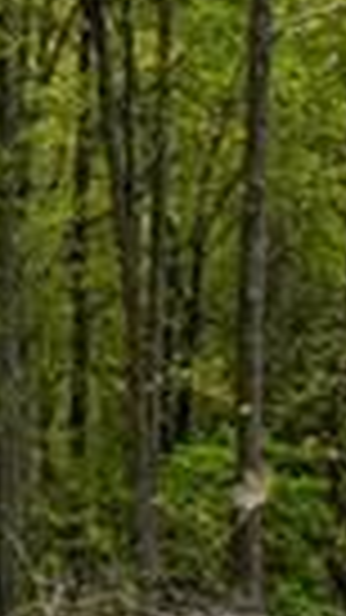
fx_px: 3444
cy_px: -551
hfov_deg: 5.6
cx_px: -454
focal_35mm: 211
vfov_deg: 9.6
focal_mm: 27
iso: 1600
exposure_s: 1/800
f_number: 14
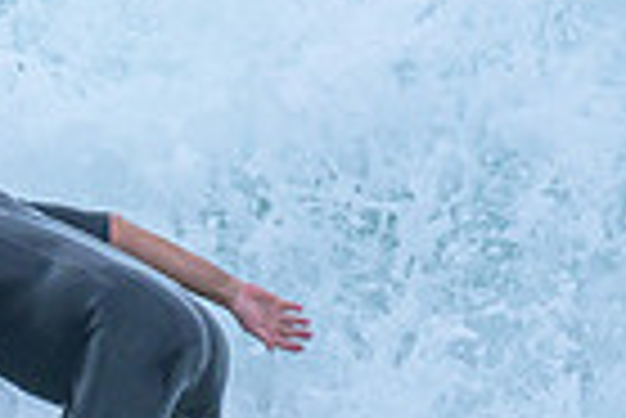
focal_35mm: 4586
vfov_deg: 0.3
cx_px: -568
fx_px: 79828
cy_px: 313
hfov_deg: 0.4
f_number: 6.3
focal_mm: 800
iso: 280
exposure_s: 1/2500
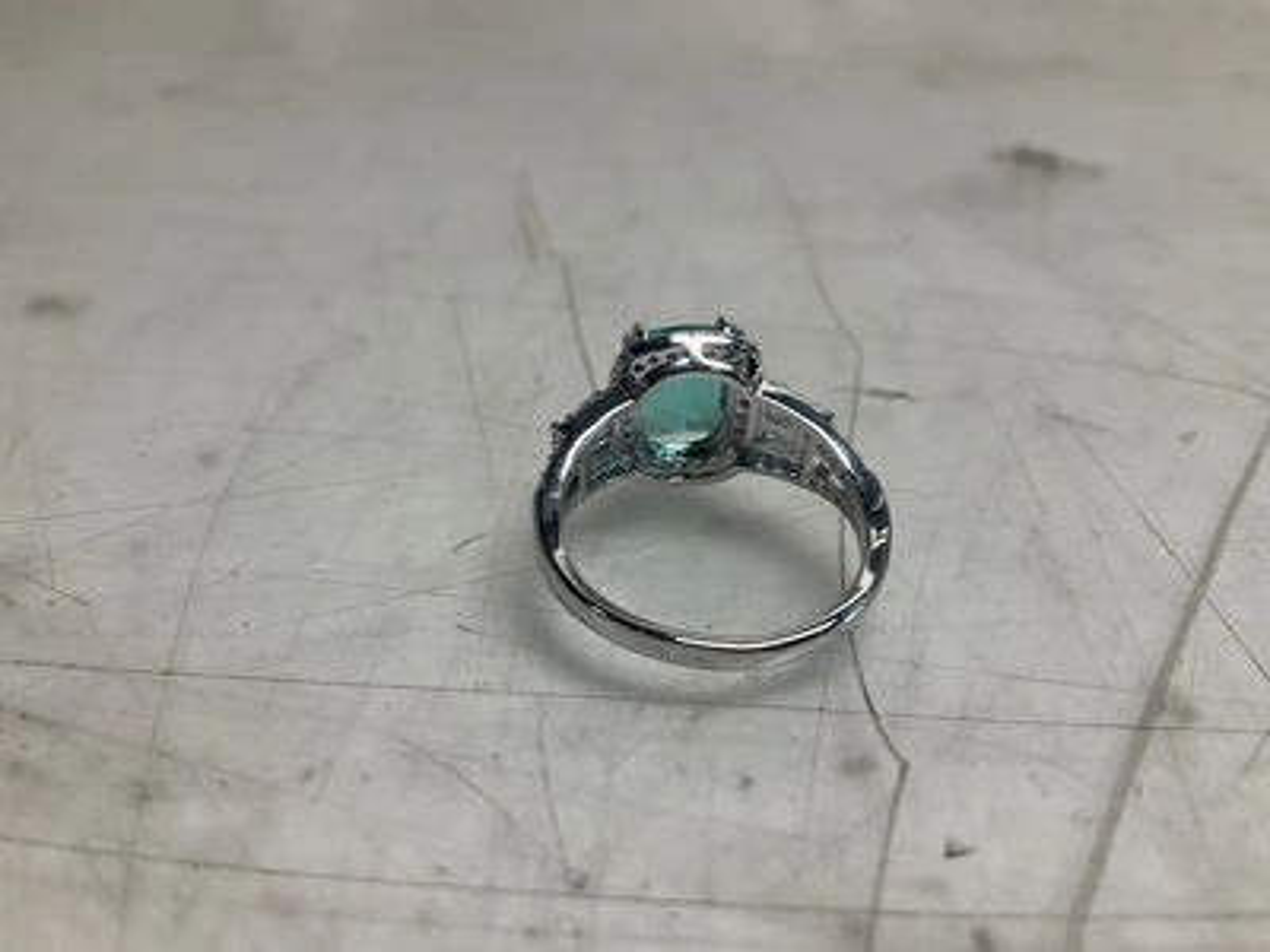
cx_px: 635
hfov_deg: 61.7
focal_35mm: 29
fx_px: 1064
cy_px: 476
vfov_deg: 48.2
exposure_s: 1/120
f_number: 1.8
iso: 40
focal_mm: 3
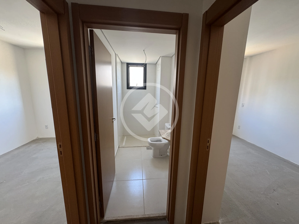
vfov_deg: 85.7
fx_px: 121
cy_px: 112
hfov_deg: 102.1
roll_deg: -0.1
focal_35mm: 14
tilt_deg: -9.7
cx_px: 150
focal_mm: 2.22
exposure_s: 1/99
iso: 200
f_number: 2.2
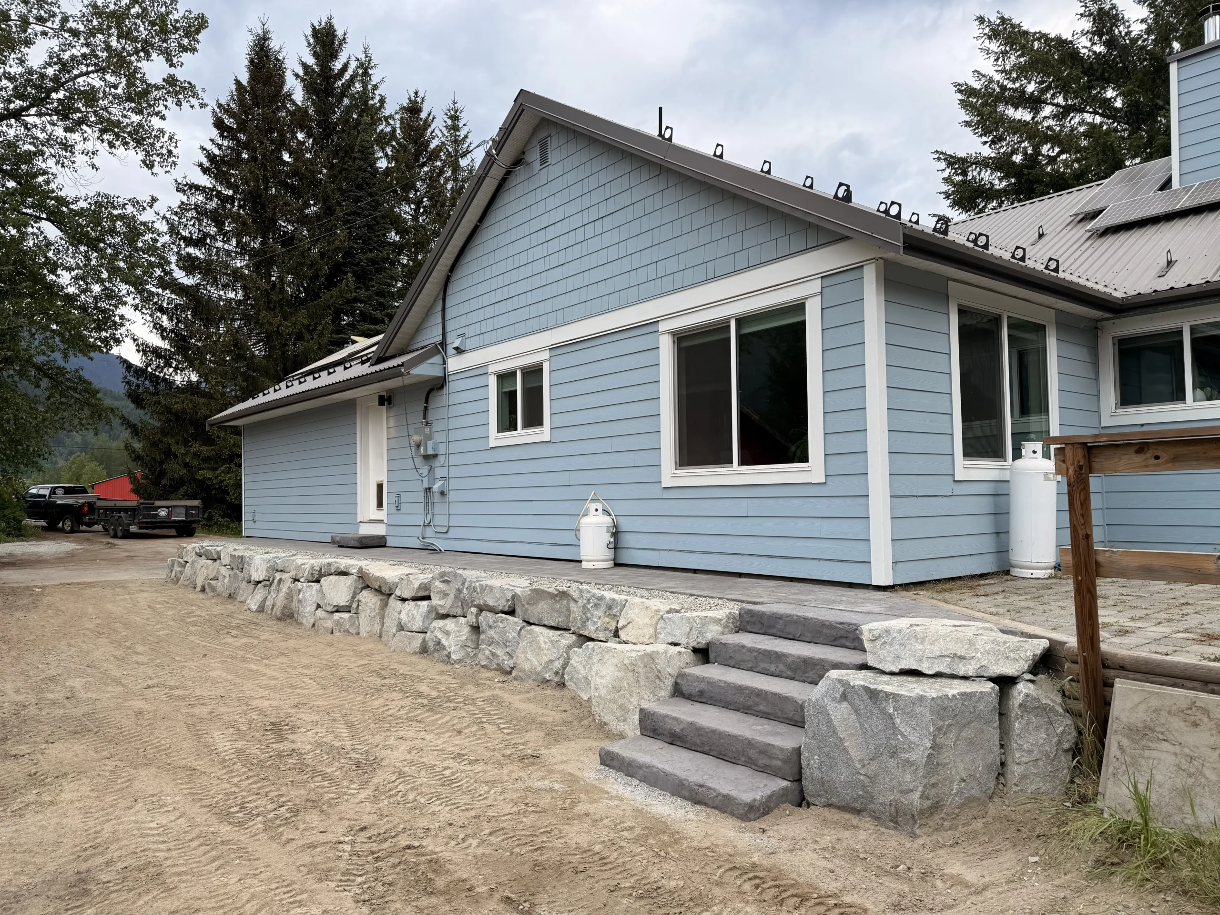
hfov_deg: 71.6
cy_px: 458
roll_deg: +0.5
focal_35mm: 24
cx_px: 610
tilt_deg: +1.5
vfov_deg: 56.8
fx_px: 846
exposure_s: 1/1493
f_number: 1.78
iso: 80
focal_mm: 6.76
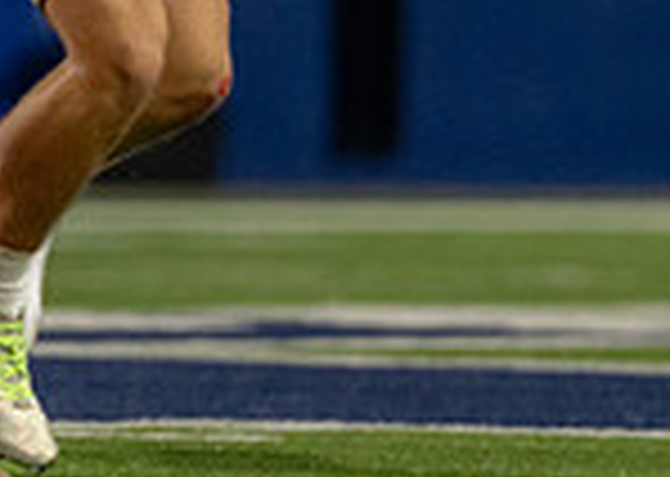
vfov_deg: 1.1
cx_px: -328
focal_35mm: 1288
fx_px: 24475
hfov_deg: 1.6
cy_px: -390
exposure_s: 1/2000
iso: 2000
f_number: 2.8
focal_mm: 200
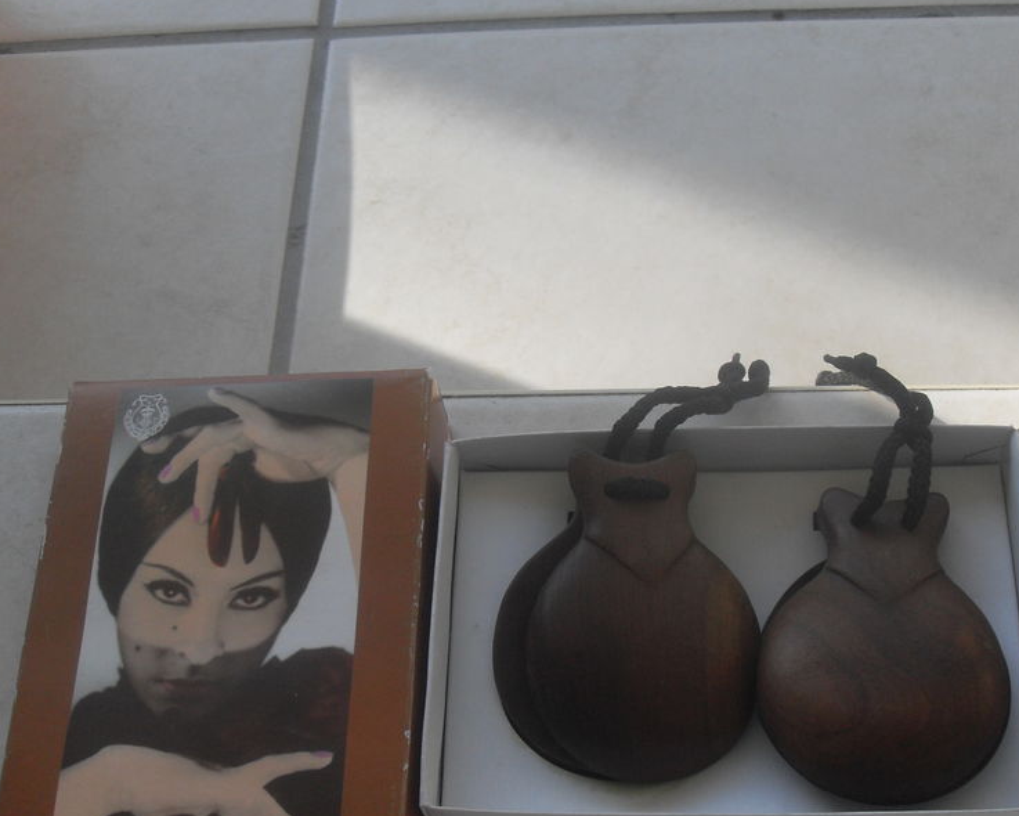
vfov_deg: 30.8
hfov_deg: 38.0
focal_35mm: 49
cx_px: 514
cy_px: 469
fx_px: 1478
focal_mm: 6.3
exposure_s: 1/45
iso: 80
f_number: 8.9
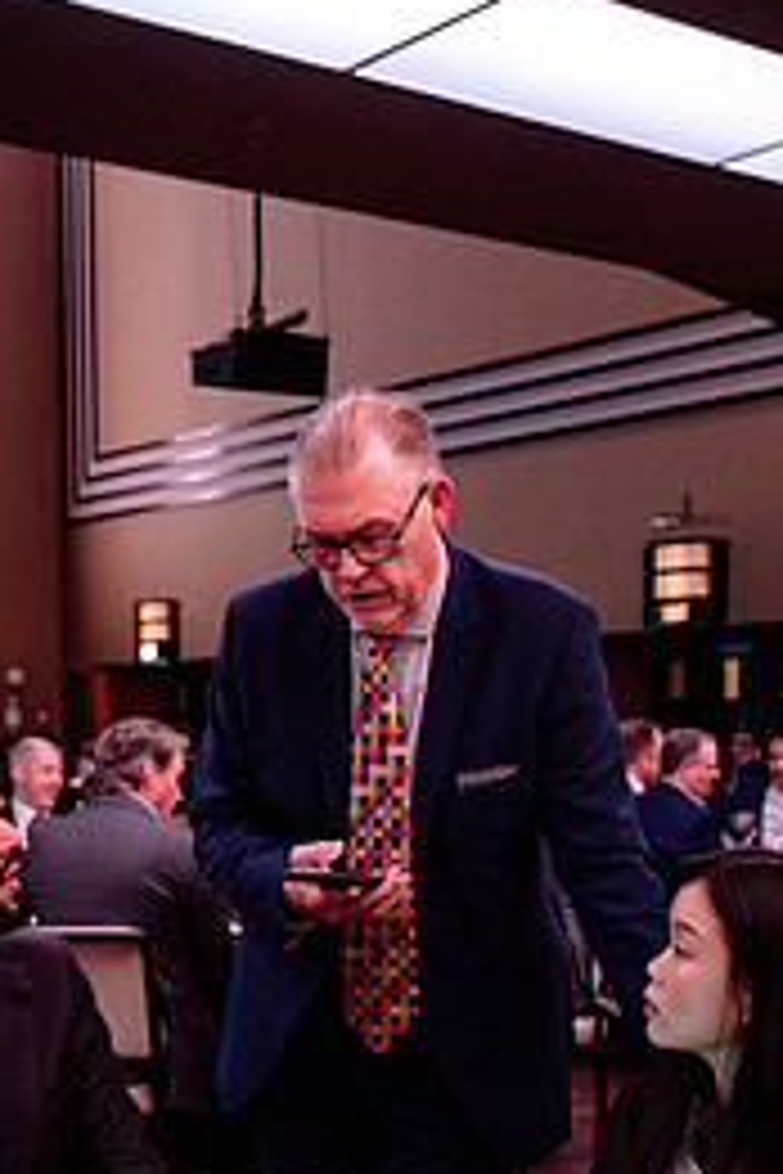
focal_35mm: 59
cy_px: 843
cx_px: 292
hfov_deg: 22.9
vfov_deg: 33.4
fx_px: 1925
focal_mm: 26.5
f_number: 3.2
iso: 1600
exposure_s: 1/80
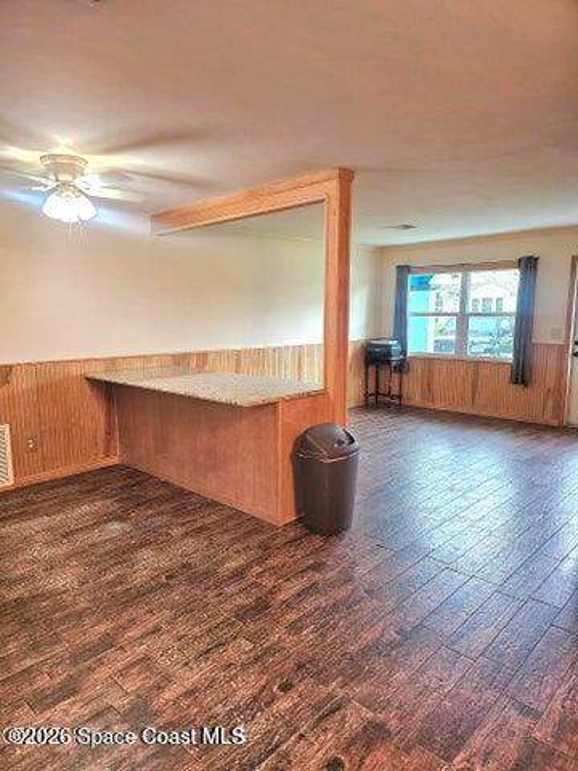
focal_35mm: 23
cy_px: 386
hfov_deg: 58.9
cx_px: 289
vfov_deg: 73.9
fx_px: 512
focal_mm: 6.3
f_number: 1.7
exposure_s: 1/120
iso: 320
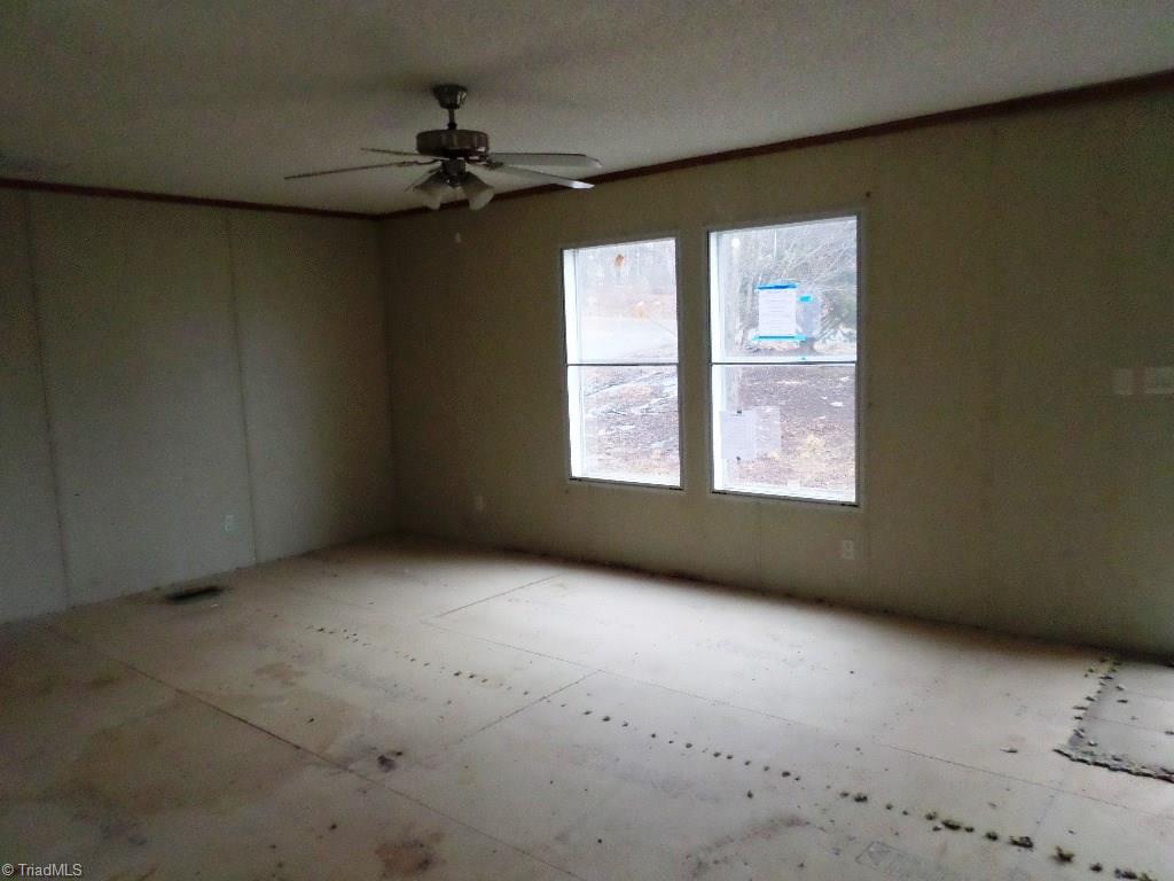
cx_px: 587
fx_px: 848
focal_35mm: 25
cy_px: 440
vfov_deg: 54.9
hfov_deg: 69.4
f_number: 2.5
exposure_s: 1/30
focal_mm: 4.5
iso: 400
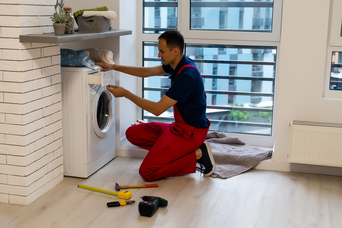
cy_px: 114
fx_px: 475
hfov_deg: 39.6
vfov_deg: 27.0
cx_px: 171
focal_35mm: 50
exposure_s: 1/125
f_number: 4
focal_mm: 50
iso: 200
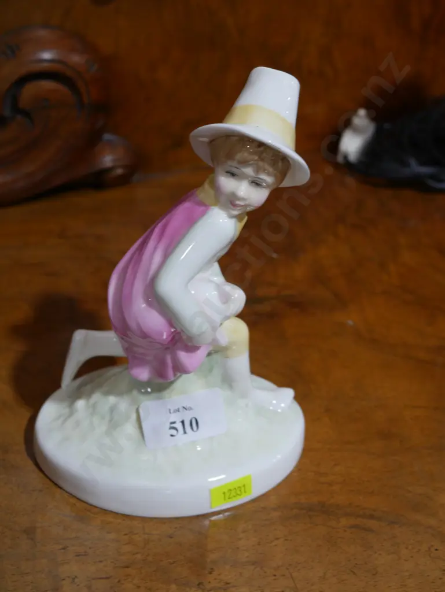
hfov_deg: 29.1
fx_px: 856
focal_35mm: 50
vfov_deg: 38.2
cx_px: 222
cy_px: 296
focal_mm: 25
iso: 400
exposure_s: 1/60
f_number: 5.3
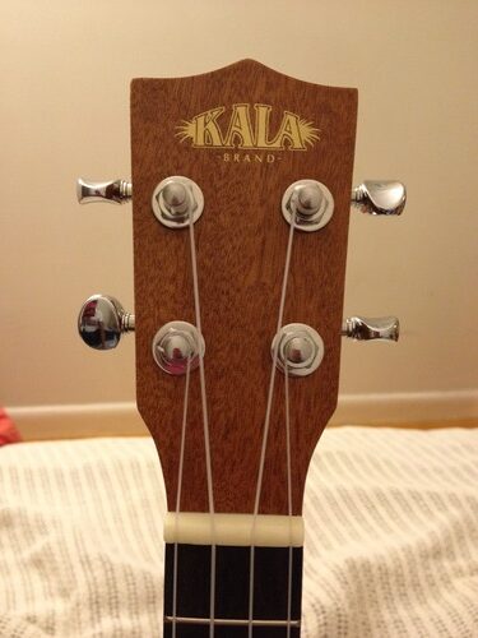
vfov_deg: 52.6
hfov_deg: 40.7
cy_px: 319
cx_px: 239
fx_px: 644
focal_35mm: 35
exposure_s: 1/20
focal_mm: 4.28
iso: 200
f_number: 2.4
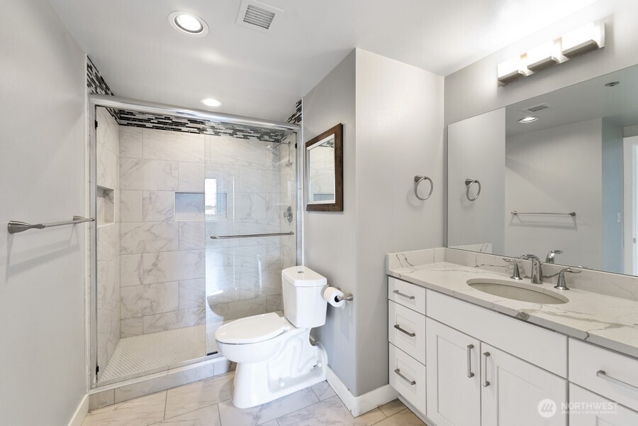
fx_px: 248
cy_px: 213
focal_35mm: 14
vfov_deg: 81.2
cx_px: 319
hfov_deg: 104.3
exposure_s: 1/4
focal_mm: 14
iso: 200
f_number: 8
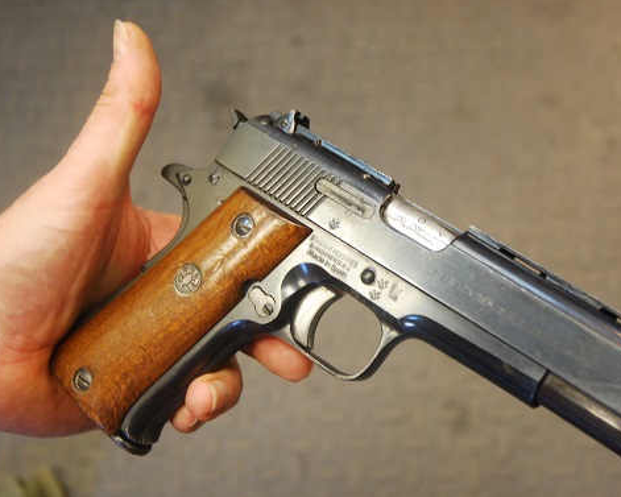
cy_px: 250
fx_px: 1022
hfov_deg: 33.7
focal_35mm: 56
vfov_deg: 27.3
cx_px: 380
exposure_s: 1/30
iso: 640
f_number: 4
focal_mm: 31
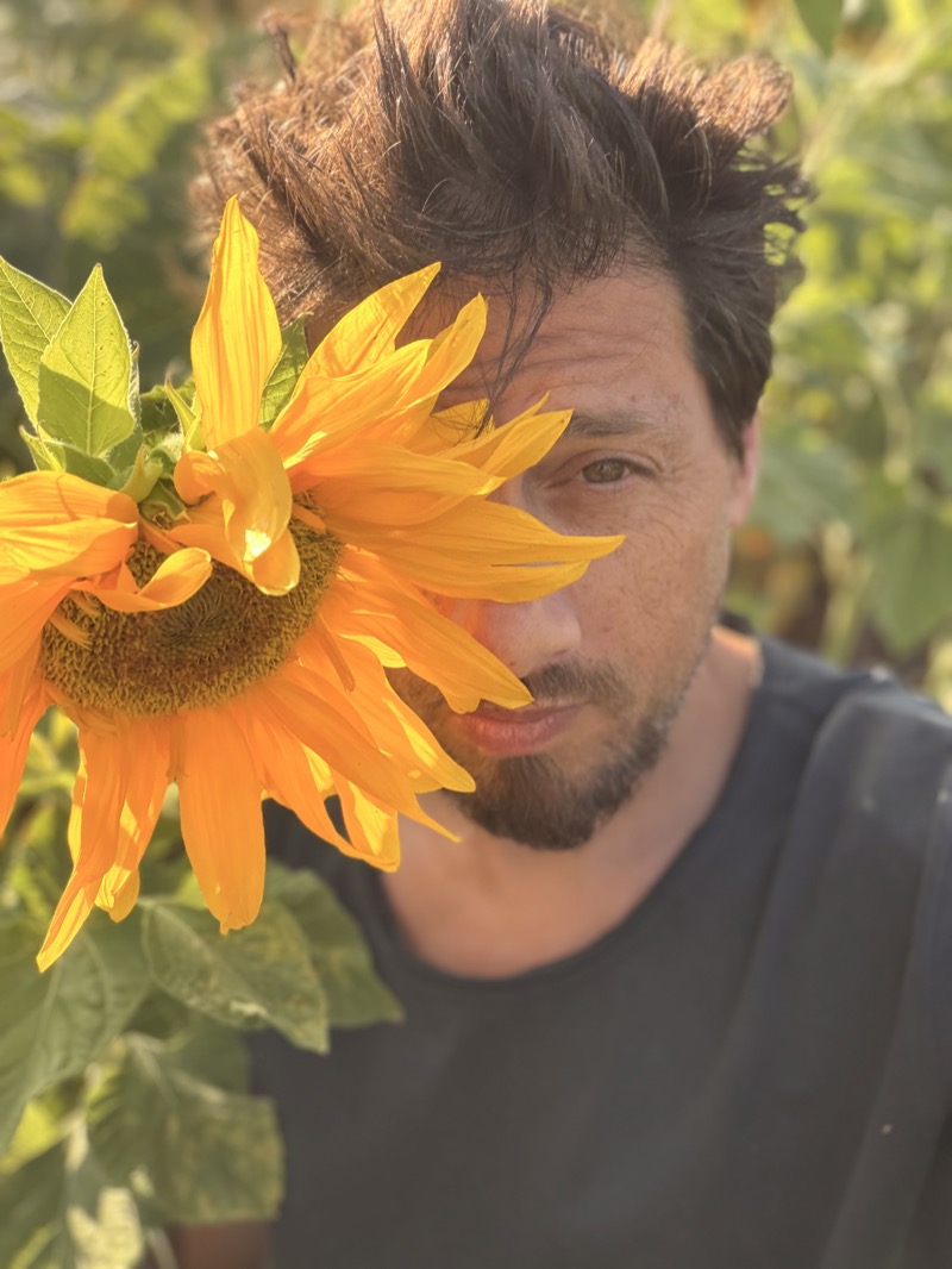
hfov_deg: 46.8
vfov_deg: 60.0
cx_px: 476
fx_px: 1100
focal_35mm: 30
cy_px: 634
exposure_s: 1/203
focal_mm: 2.71
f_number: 1.9
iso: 25
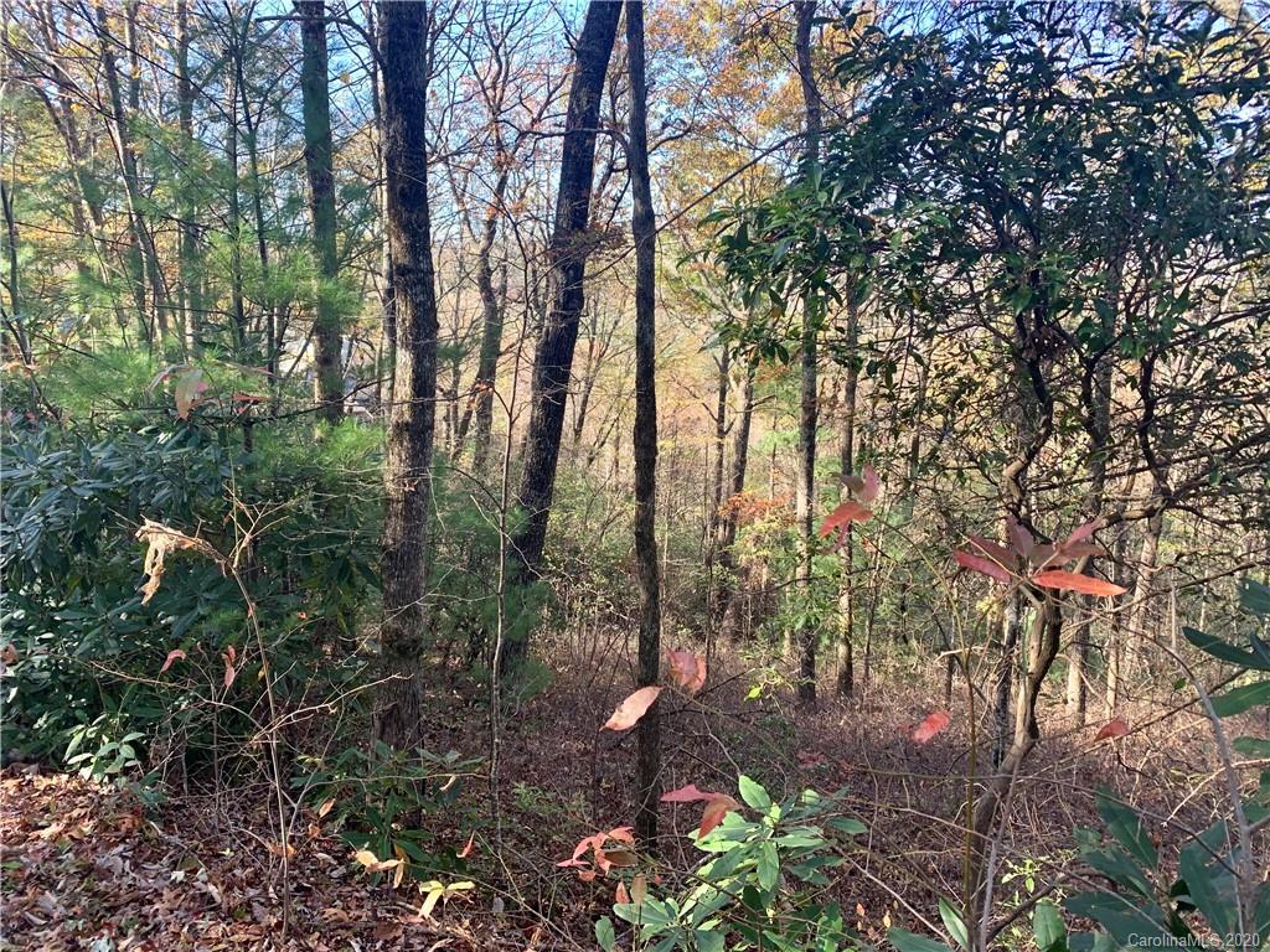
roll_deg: -0.9
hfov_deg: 67.3
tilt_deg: -11.9
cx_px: 635
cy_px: 476
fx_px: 954
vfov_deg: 53.1
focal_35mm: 26
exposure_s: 1/121
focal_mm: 4.25
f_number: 1.8
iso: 32
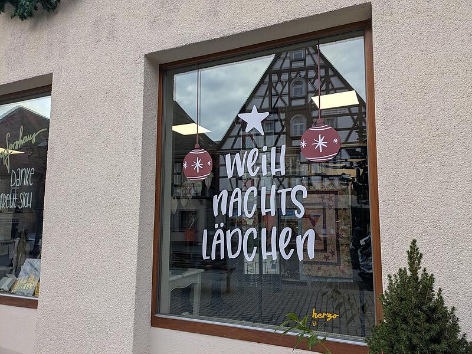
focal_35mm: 25
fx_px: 341
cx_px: 236
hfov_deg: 69.4
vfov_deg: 54.9
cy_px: 177
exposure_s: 1/205
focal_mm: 5.43
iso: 42
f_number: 1.89
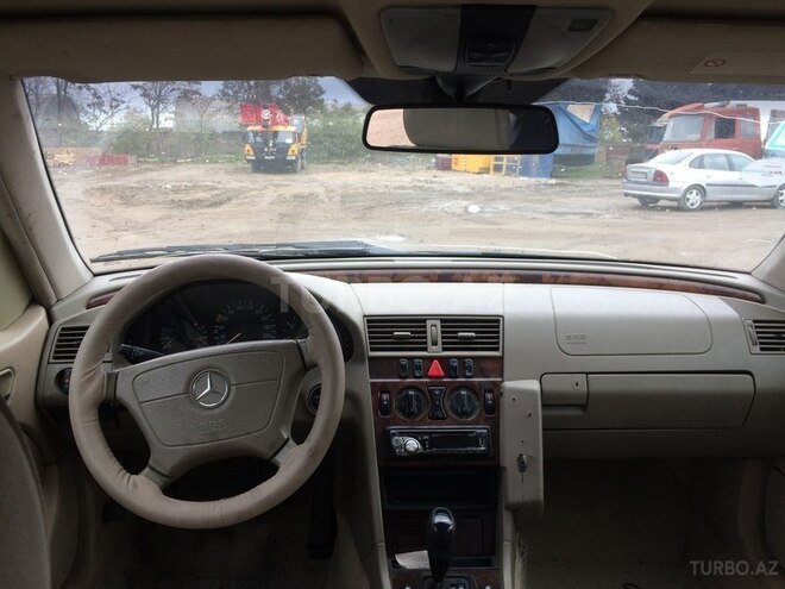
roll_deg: -2.0
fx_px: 658
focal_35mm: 29
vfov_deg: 48.2
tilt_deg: -13.9
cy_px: 294
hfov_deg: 61.7
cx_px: 392
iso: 40
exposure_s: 1/100
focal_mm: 4.15
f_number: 2.2
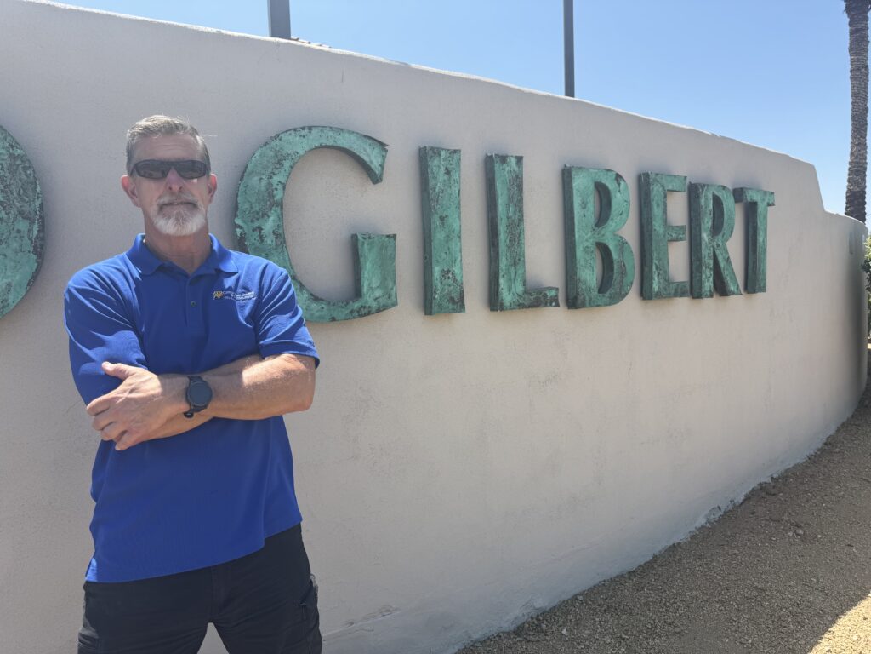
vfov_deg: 56.8
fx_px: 604
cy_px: 327
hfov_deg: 71.6
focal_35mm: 24
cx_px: 436
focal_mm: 6.76
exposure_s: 1/2415
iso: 80
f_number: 1.78
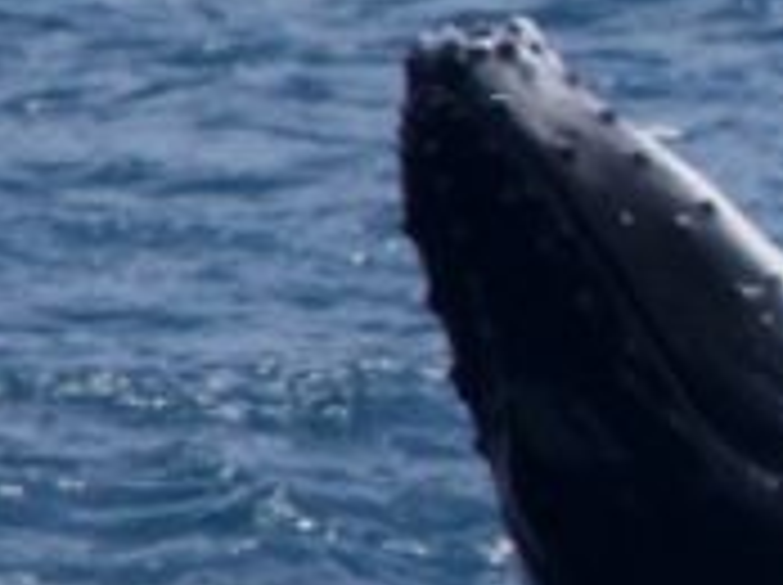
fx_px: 48904
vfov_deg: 0.7
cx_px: 922
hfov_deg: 0.9
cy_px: 313
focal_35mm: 2165
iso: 800
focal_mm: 489
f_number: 8
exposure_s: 1/3200
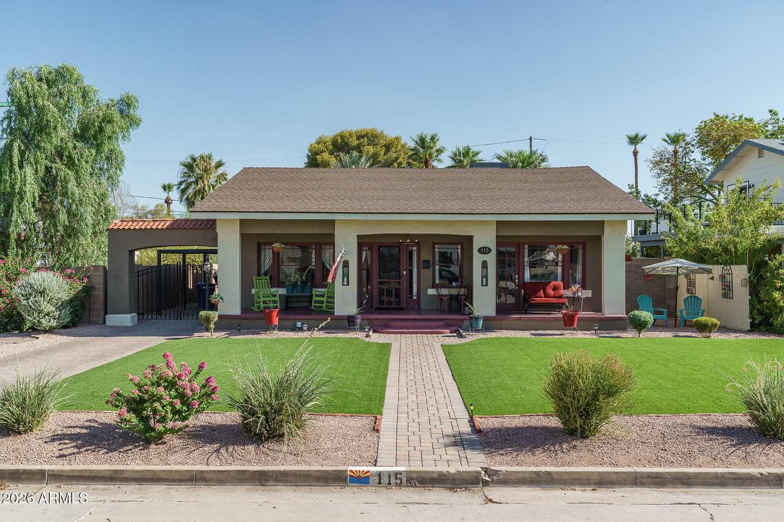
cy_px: 261
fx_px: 653
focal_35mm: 30
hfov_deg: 61.9
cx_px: 392
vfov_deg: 43.6
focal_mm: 30
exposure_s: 1/100
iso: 100
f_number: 6.3
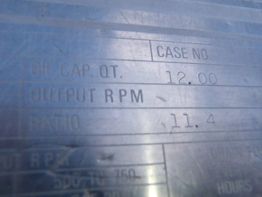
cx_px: 131
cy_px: 98
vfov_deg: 38.7
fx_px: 280
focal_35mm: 37
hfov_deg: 50.1
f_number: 13
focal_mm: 6.64
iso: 800
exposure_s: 1/250
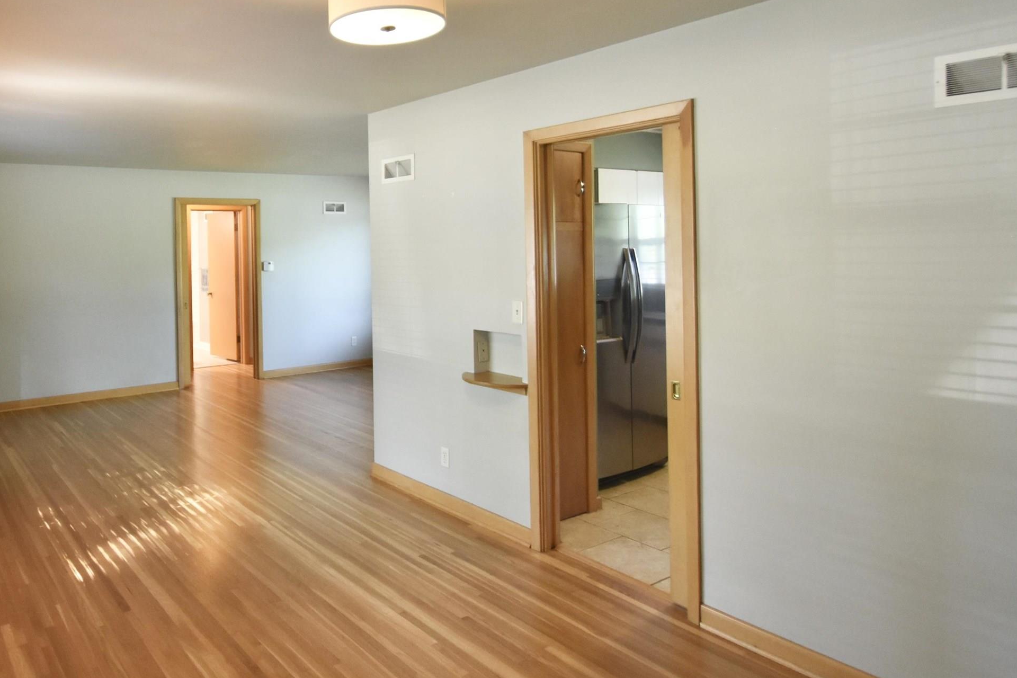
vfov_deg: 52.4
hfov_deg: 71.3
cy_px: 240
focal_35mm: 24
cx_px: 329
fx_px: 678
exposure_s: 1/60
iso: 800
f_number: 3.5
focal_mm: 10
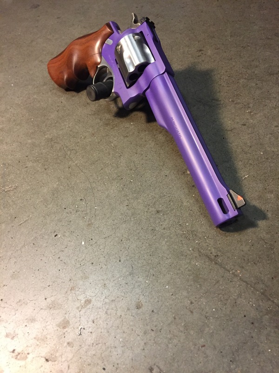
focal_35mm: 29
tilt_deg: -50.5
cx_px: 140
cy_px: 186
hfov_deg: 48.2
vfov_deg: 61.7
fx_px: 312
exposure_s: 1/30
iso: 250
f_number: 2.2
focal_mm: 4.15
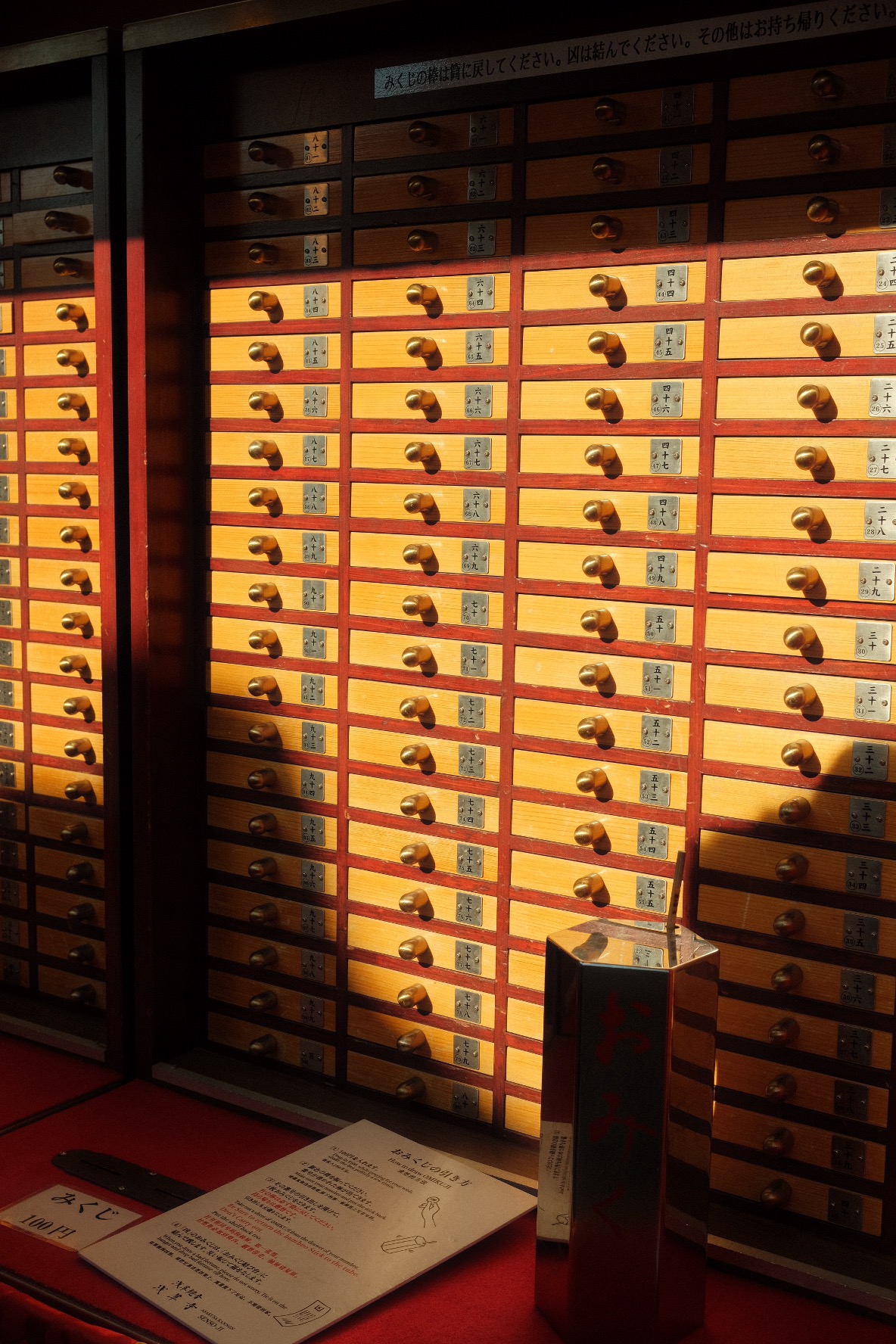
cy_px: 672
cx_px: 448
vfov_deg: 47.4
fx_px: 1531
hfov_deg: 32.6
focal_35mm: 41
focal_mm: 27
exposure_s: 1/900
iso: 320
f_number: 6.4
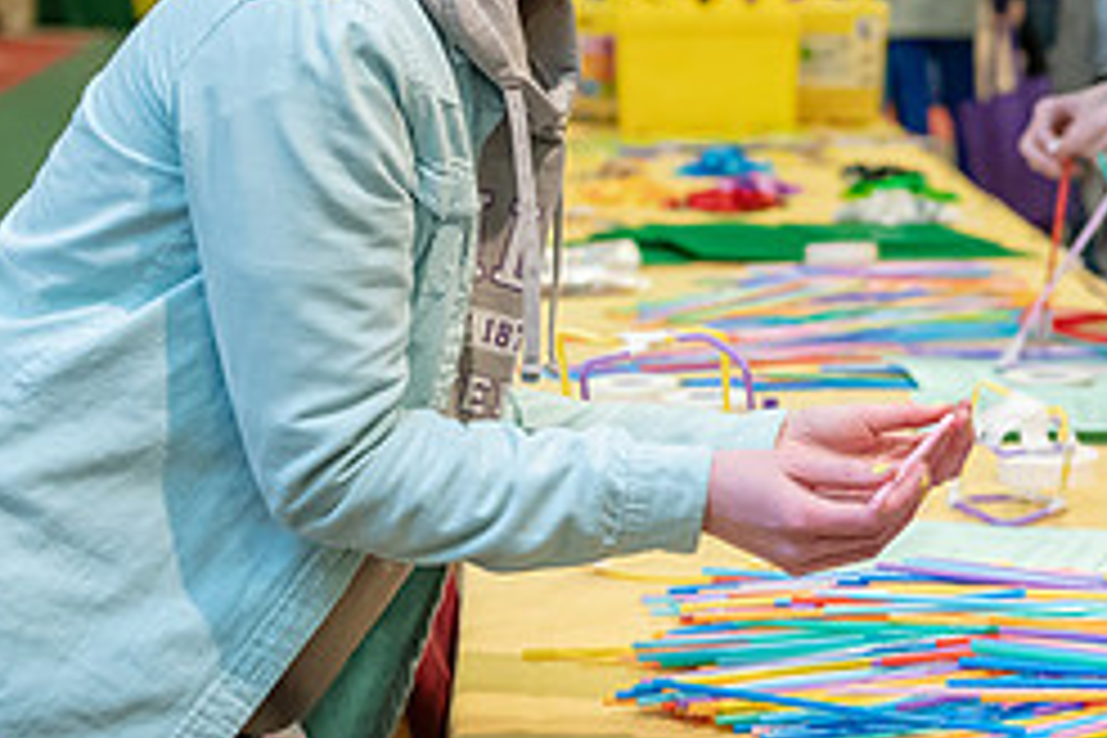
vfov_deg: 12.1
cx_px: 963
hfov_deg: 17.9
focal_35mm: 113
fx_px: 3474
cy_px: 164
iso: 2000
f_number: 3.2
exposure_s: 1/200
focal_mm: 48
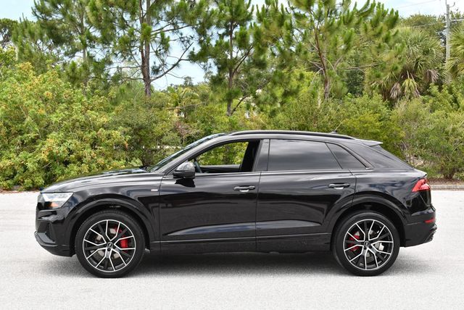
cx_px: 232
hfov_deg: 38.2
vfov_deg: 26.0
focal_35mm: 52
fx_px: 671
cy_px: 155
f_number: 7.1
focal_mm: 26
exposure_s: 1/250
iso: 200
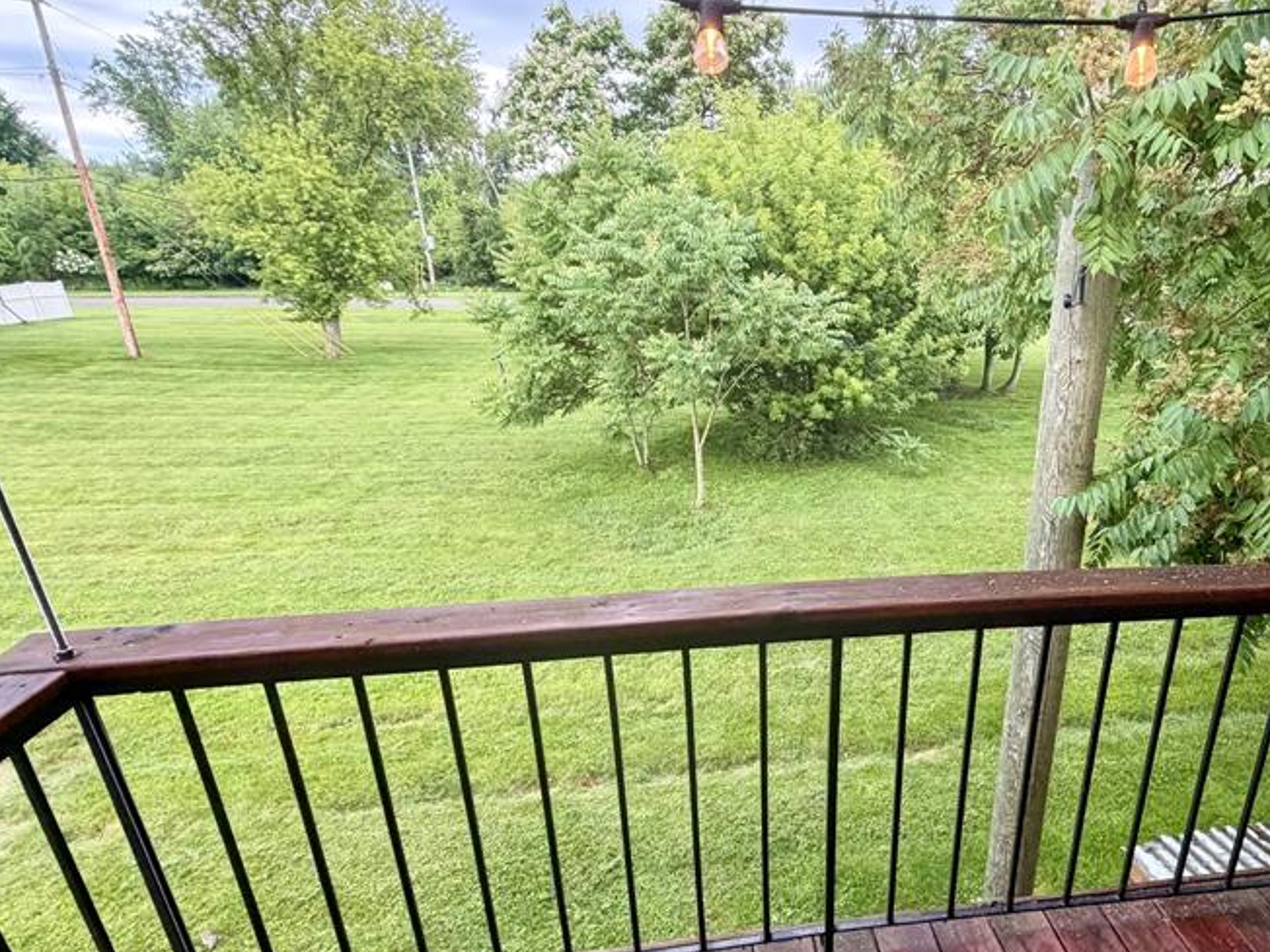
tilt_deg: -23.0
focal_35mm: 22
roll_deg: -1.3
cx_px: 824
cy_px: 576
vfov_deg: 60.5
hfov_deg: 74.5
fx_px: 807
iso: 320
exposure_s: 1/121
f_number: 2.2
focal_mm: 2.22
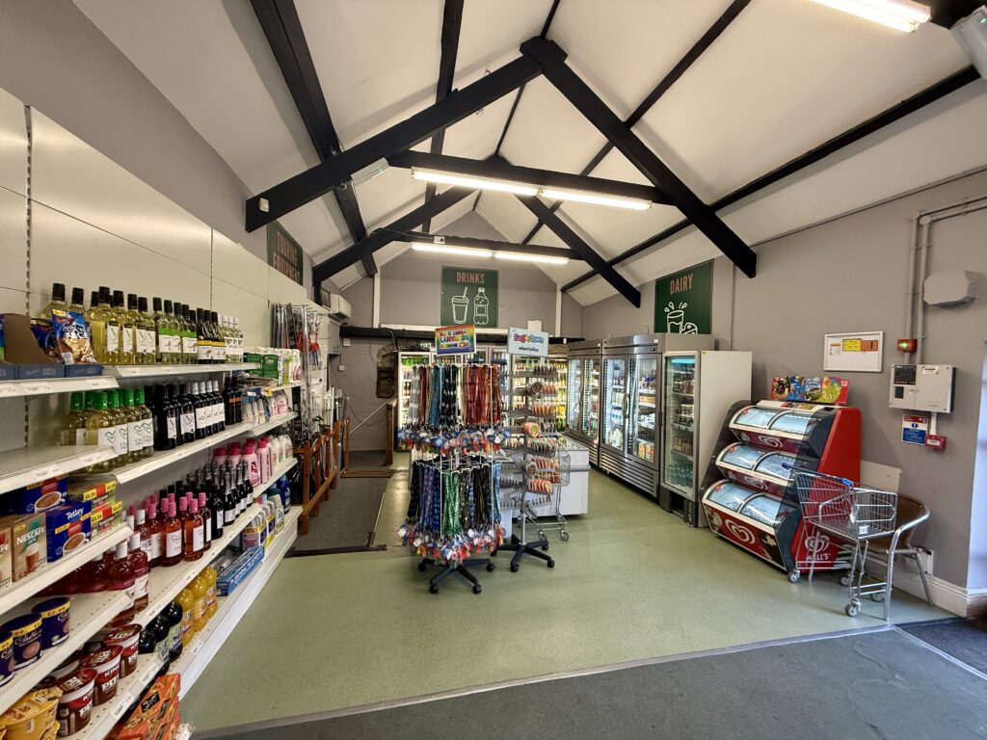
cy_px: 370
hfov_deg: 102.1
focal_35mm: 14
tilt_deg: +0.0
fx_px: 399
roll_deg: -1.2
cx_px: 494
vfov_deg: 85.7
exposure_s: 1/100
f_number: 2.2
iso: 250
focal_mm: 2.22
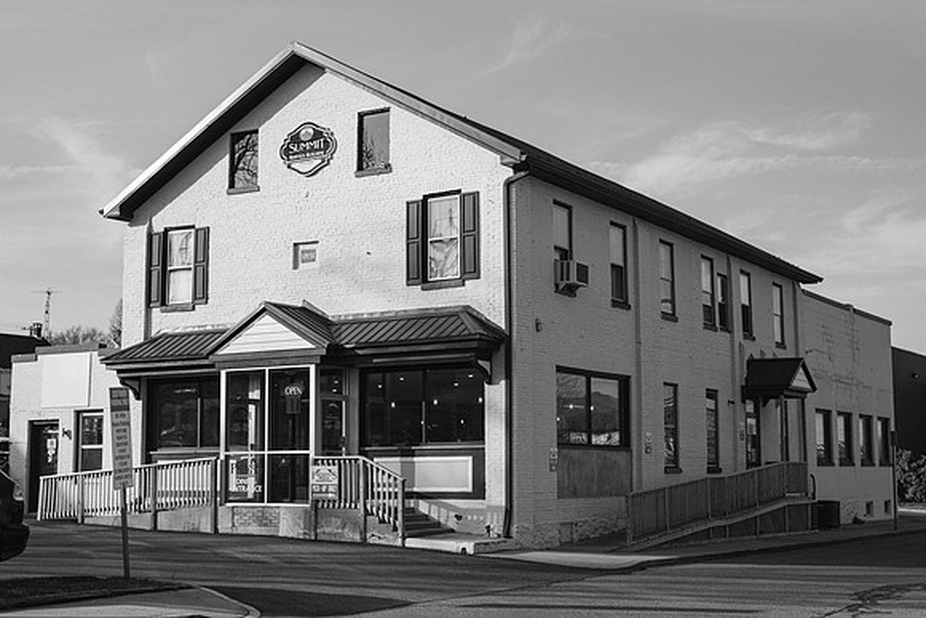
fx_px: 1312
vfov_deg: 26.5
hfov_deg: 38.9
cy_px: 309
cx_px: 463
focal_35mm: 51
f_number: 8
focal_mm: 51
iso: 64
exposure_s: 1/160
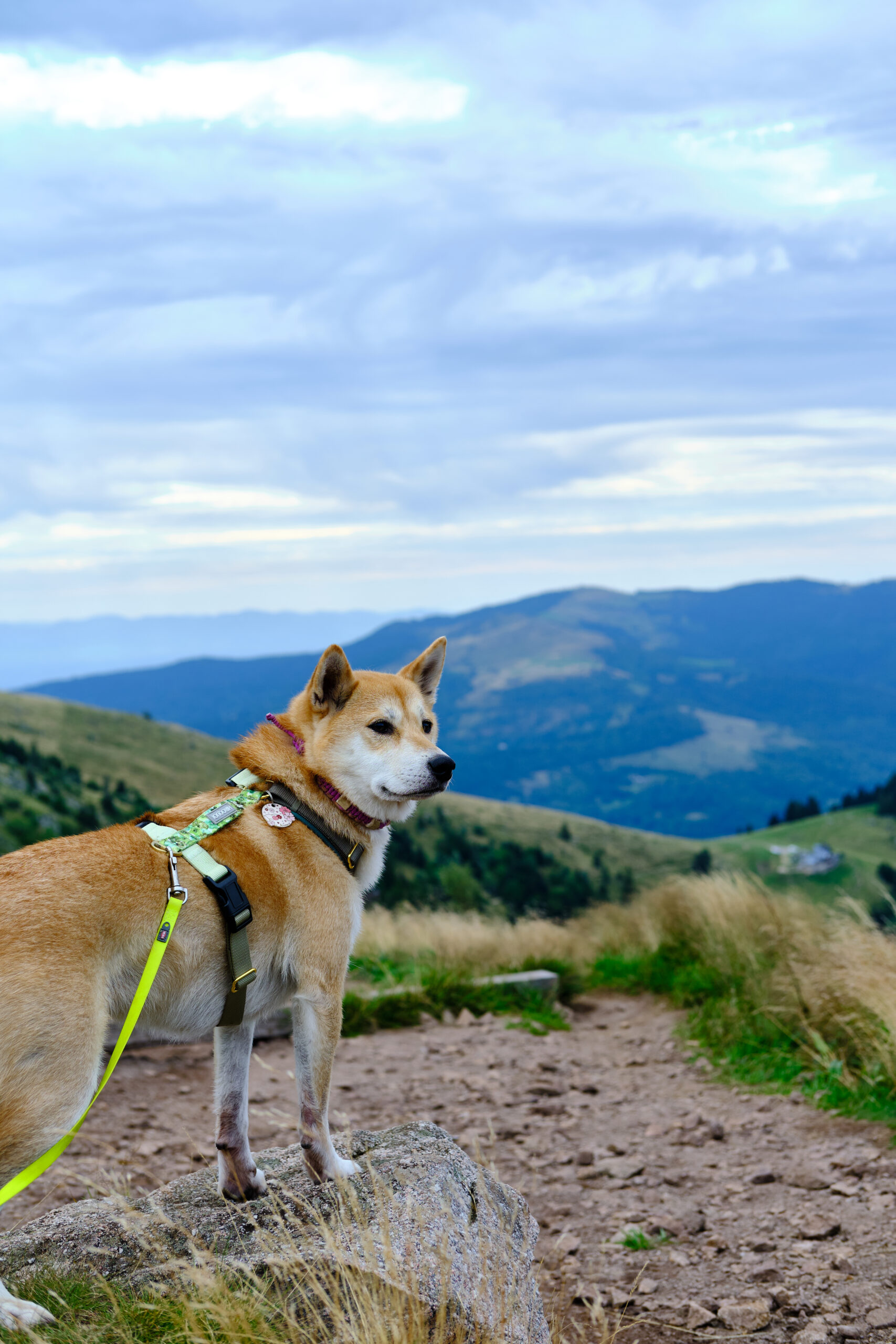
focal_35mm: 53
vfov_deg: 37.5
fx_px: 1978
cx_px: 448
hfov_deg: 25.5
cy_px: 672
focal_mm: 35
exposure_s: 1/500
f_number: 4
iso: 160
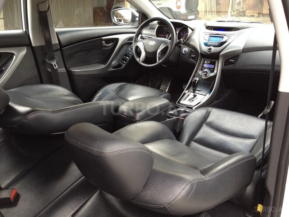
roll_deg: -0.3
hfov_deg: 52.6
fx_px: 292
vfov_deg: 40.7
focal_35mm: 35
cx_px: 144
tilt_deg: -22.4
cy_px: 108
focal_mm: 4.28
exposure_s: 1/120
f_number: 2.4
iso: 80
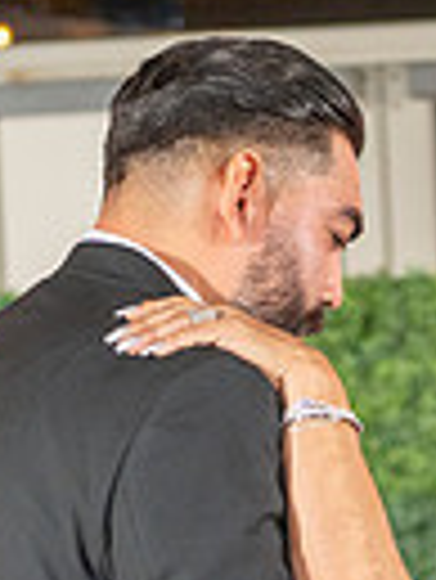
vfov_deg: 6.5
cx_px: 373
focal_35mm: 302
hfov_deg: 4.9
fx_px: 5063
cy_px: 726
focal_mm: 70
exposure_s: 1/160
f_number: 3.5
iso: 800
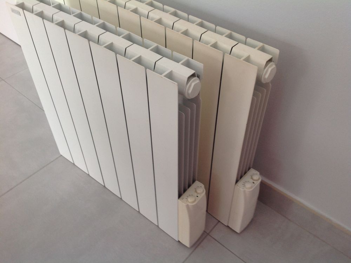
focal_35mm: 35
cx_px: 176
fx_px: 354
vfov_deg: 40.6
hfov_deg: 52.7
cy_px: 132
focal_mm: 4.28
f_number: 2.4
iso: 64
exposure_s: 1/15
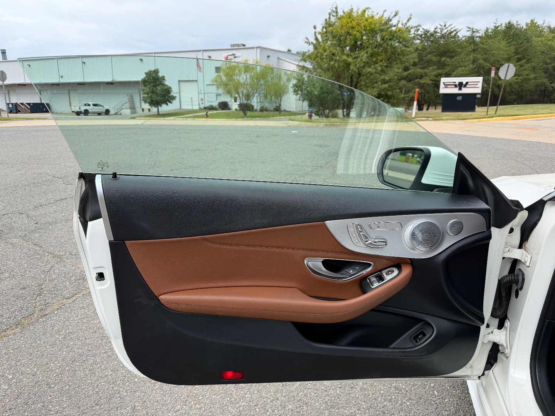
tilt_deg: -9.3
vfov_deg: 56.8
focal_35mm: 24
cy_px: 208
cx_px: 278
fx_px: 385
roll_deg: +1.8
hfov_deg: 71.6
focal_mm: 6.76
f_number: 1.78
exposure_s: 1/1618
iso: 80
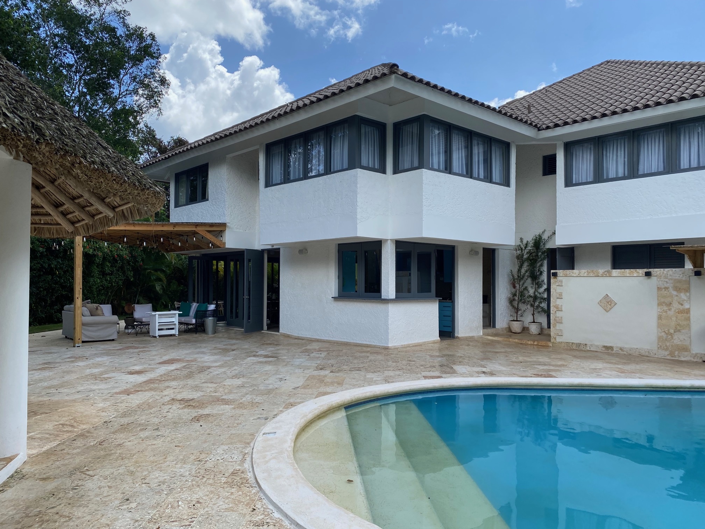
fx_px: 530
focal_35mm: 26
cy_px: 264
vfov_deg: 53.1
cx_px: 352
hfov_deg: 67.3
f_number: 1.8
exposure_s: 1/1504
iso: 32
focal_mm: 4.25
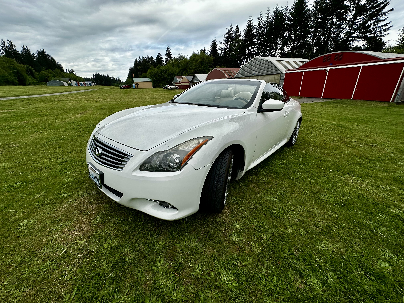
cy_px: 152
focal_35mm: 14
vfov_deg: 85.7
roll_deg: +0.1
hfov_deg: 102.1
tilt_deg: -21.9
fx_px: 163
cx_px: 202
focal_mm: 2.22
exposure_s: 1/947
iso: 40
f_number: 2.2
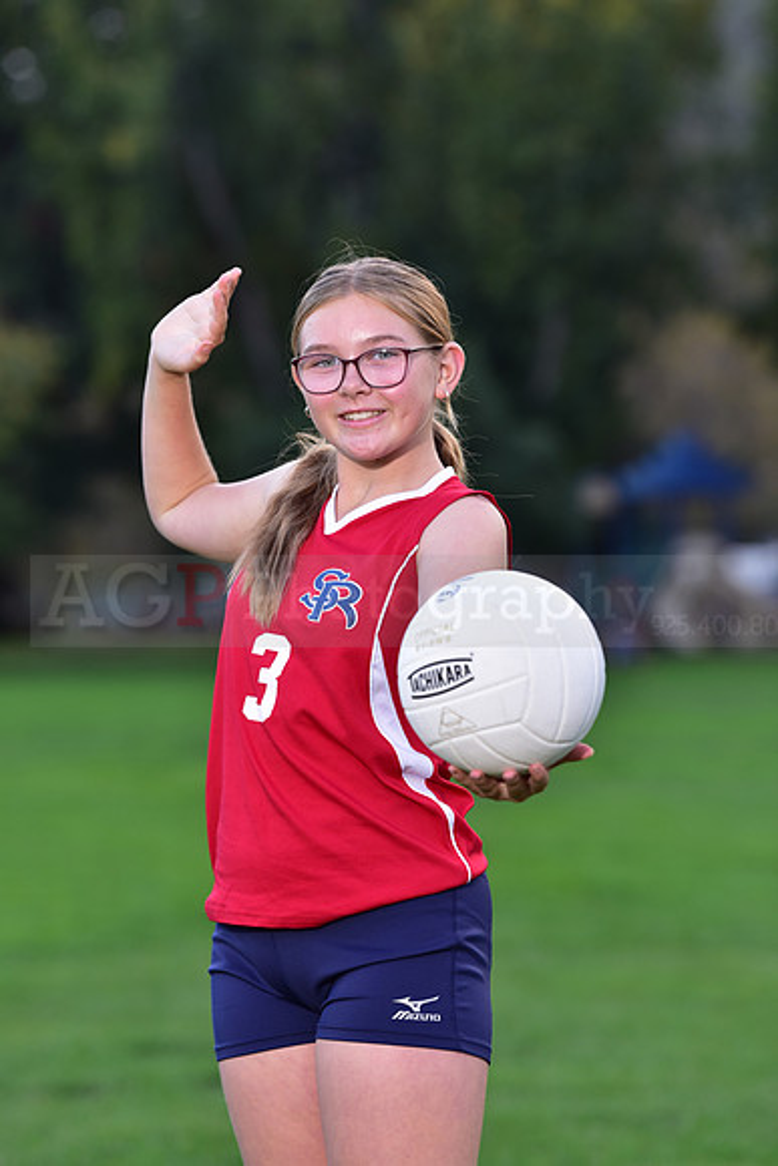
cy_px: 583
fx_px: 5669
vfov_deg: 11.7
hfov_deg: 7.9
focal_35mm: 175
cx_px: 389
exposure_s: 1/250
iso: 400
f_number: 4.5
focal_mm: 175
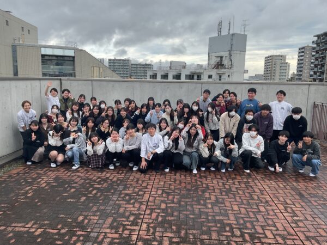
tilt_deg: -9.4
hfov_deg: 61.7
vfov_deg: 48.2
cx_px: 164
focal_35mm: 29
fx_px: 274
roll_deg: -0.4
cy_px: 122
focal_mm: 3
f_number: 1.8
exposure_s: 1/534
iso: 16
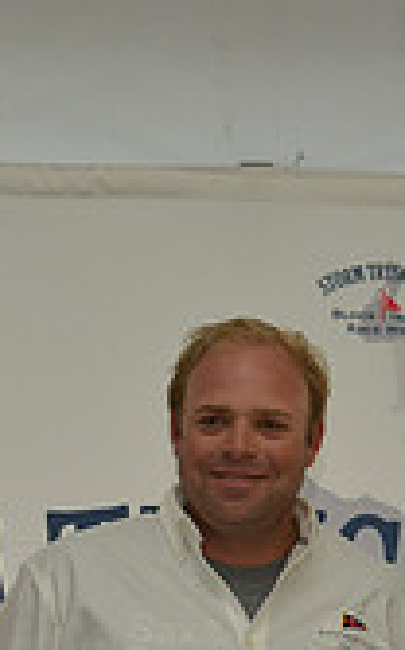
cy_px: 566
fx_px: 4391
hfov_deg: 5.3
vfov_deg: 8.4
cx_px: 187
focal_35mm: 248
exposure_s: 1/250
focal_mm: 70
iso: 1600
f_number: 5
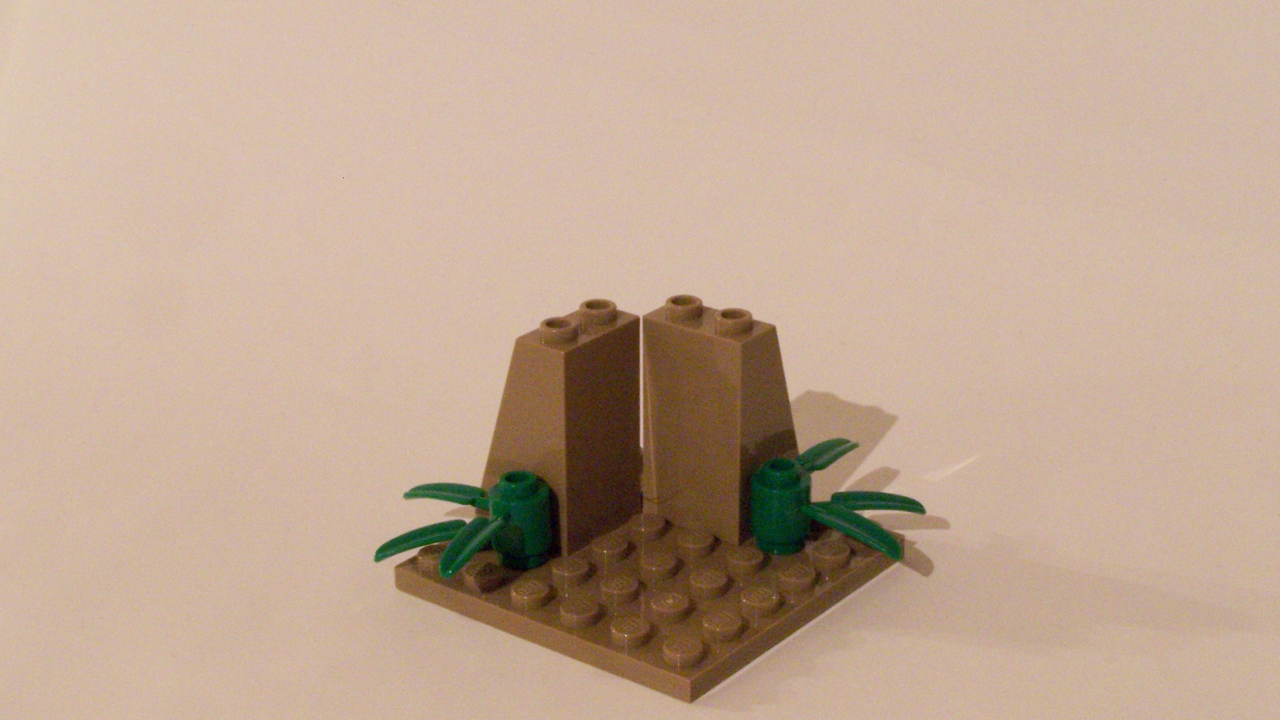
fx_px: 2511
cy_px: 351
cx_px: 641
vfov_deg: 16.3
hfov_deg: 28.6
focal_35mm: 74
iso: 400
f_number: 8
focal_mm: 11.1
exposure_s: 1/2
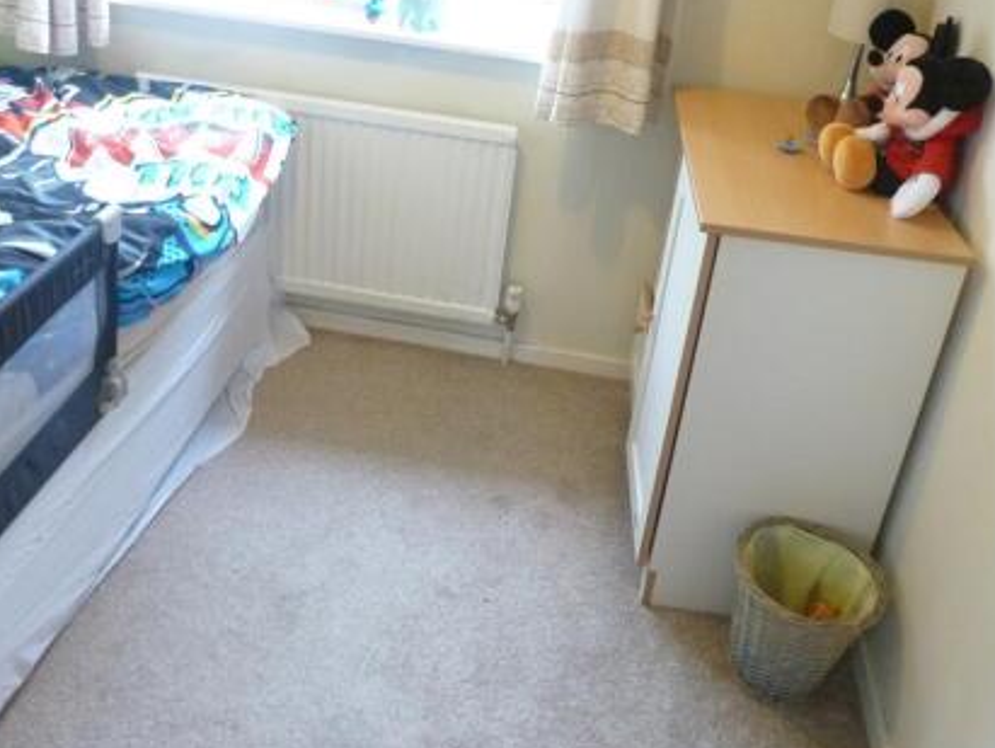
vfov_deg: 41.3
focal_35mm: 34
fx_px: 978
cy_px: 243
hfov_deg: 53.9
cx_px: 488
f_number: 3.3
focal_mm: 4.3
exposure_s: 1/4
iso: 400
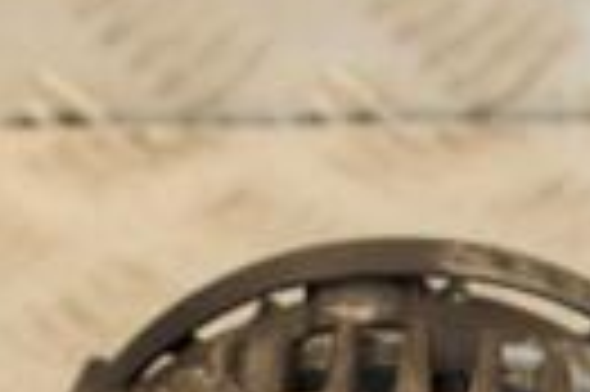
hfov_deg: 6.0
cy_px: 838
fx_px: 5631
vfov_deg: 3.9
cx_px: 257
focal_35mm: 344
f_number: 5
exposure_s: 1/200
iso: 800
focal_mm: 50
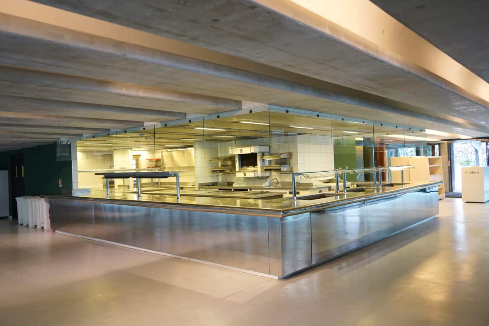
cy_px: 163
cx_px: 244
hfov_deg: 65.5
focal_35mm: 28
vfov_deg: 46.4
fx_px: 380
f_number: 4.5
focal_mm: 28
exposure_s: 1/60
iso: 3200
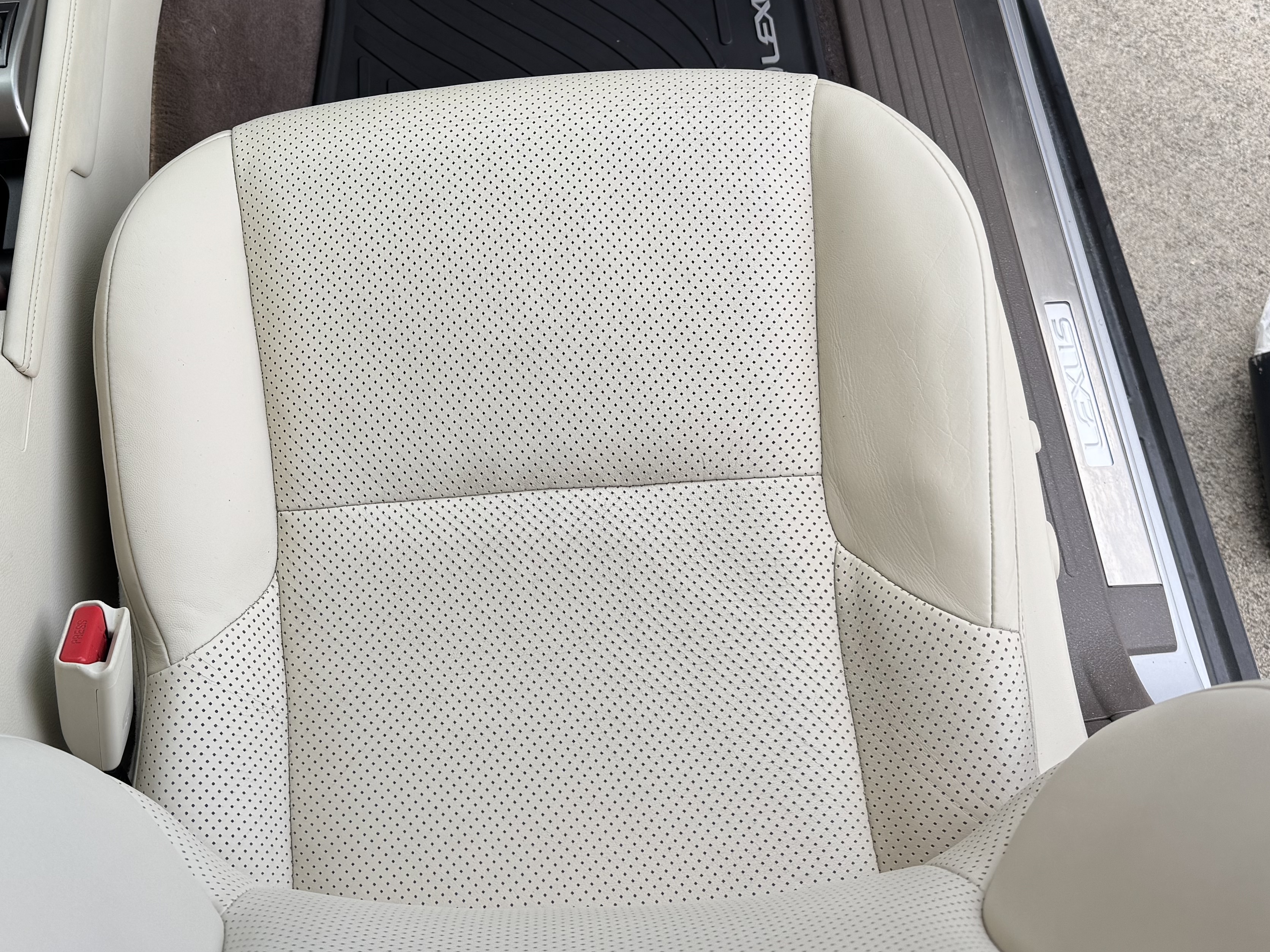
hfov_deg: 44.8
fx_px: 1504
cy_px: 271
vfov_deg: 34.6
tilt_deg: -58.8
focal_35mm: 41
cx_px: 380
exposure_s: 1/938
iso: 80
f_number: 1.78
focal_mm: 6.76
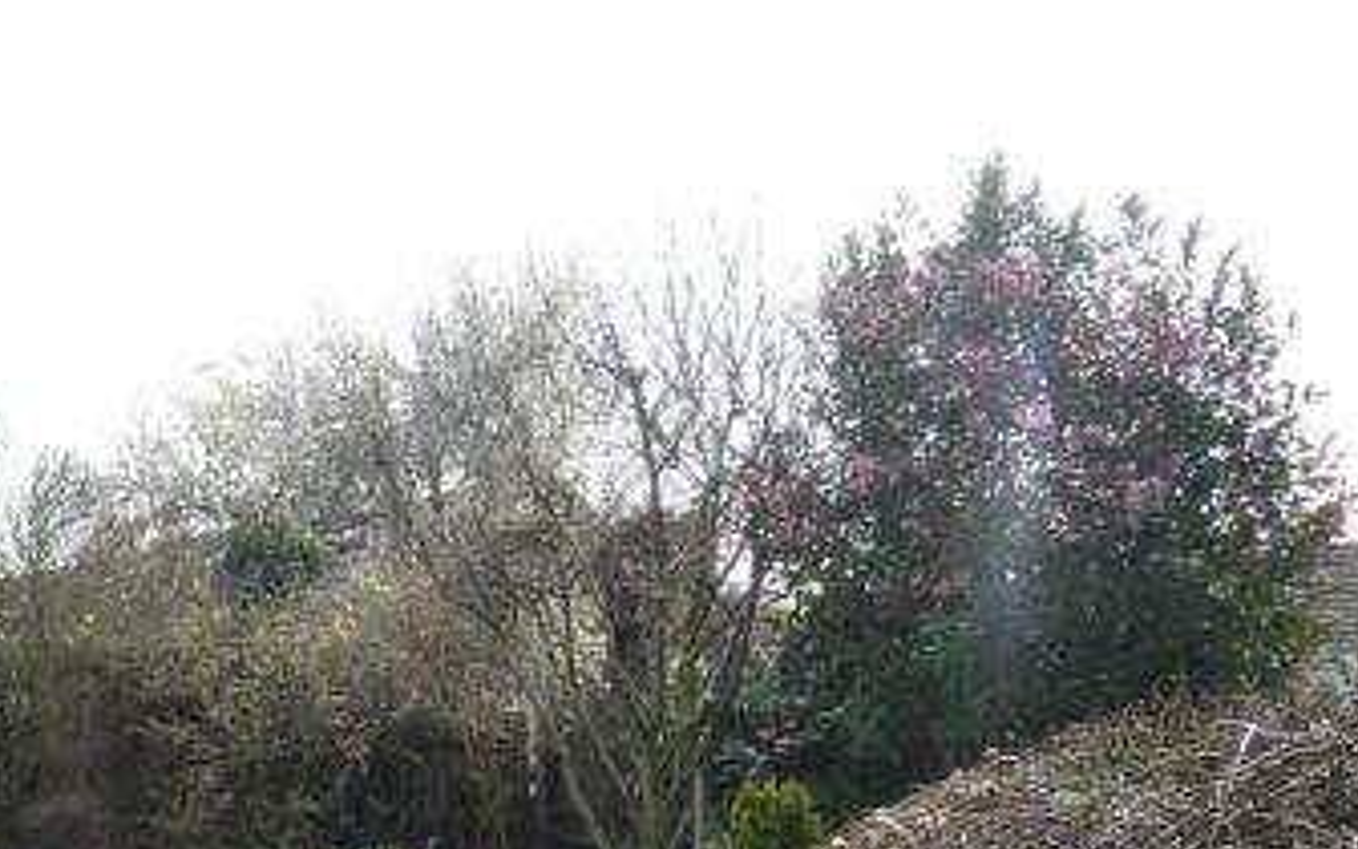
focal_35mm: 46
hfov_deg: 41.4
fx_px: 1702
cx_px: 249
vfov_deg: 26.7
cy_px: 811
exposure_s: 1/400
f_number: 4
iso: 125
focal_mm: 4.1
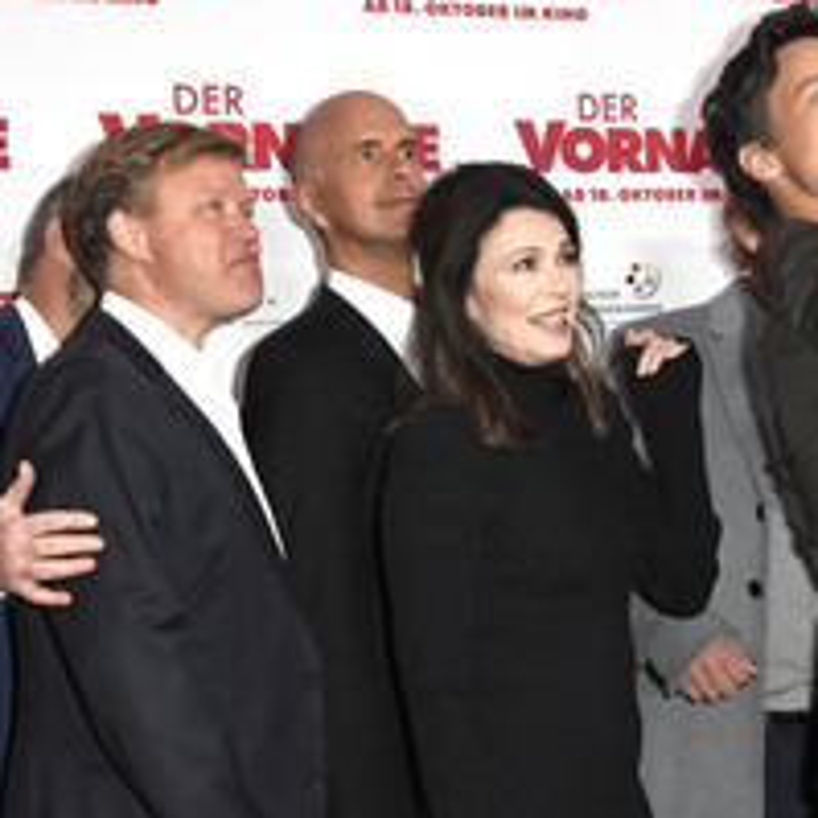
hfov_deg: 22.9
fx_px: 2005
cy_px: 386
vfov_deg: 23.1
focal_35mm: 75
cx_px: 565
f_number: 6.3
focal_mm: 26
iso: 3200
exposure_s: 1/160
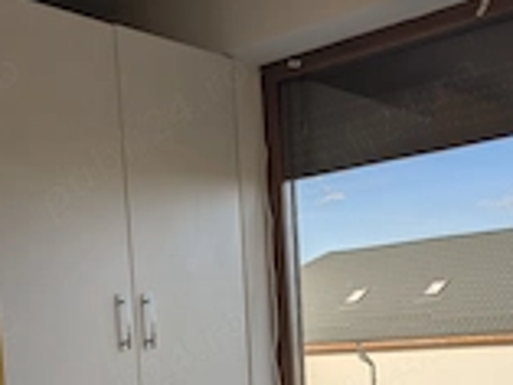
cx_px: 258
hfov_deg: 31.7
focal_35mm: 61
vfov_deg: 22.5
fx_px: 905
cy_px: 437
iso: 37
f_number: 1.85
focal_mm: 6.81
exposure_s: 1/1715
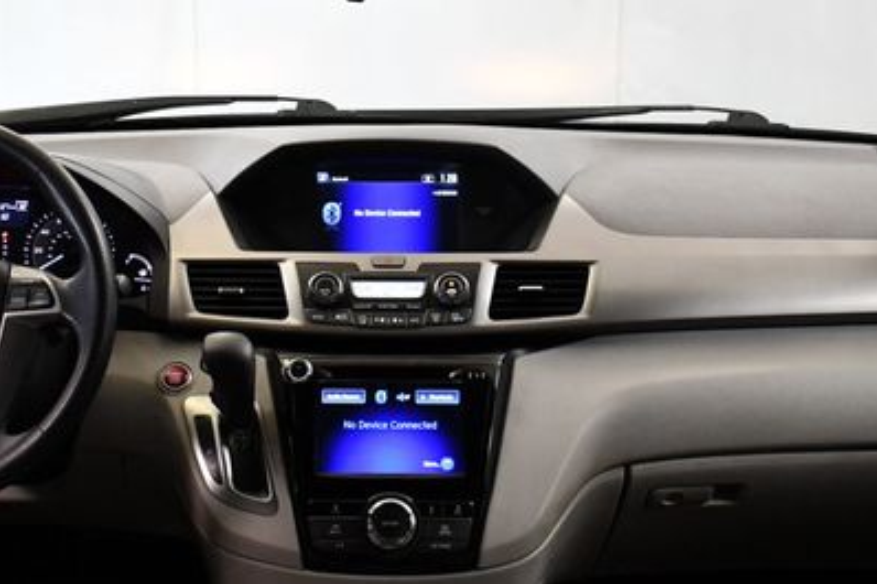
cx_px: 383
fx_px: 1412
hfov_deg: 34.5
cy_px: 256
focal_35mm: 58
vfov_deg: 23.3
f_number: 3.5
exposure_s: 1/125
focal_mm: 18
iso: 2200
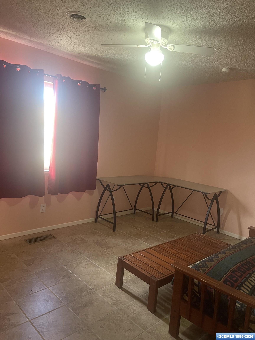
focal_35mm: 25
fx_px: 246
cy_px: 170
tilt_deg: -7.8
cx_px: 128
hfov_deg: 54.9
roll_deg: -4.6
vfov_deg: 69.4
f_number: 1.6
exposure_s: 1/60
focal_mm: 5.1
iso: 250
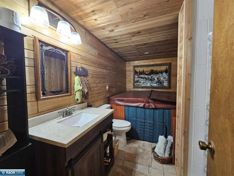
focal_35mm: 13
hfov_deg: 106.2
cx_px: 117
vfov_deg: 89.9
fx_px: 88
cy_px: 88
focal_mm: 2.2
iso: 320
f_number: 2.2
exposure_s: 1/40
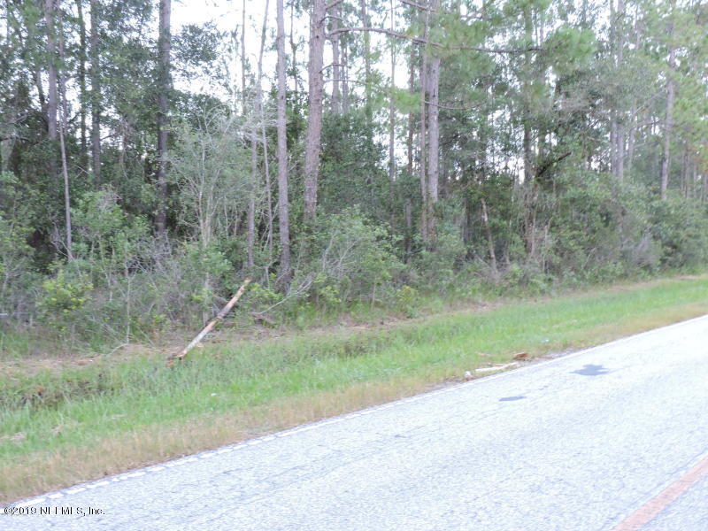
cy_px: 266
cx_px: 354
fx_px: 716
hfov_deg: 52.6
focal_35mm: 35
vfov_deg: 40.7
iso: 400
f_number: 3.3
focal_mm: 6.2
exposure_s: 1/20
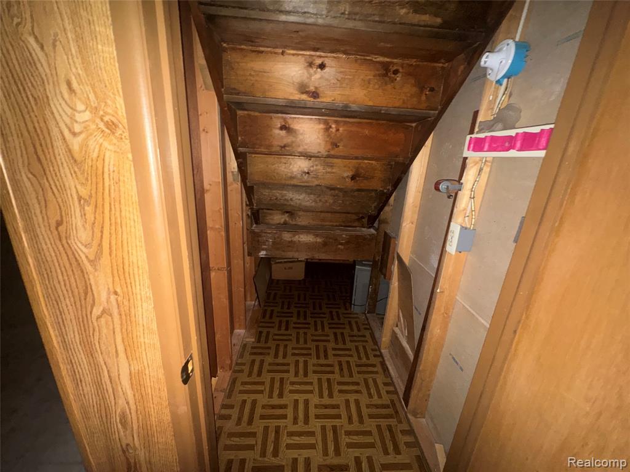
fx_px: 255
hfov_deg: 102.1
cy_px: 236
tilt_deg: -18.2
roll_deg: -3.8
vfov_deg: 85.7
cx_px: 315
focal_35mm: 14
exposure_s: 1/16
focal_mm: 2.22
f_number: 2.2
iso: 320
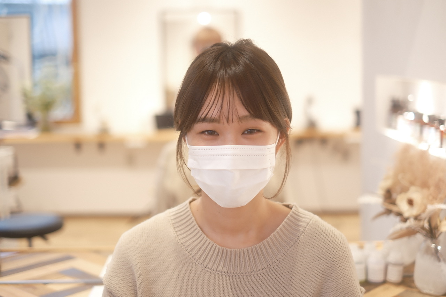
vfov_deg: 25.5
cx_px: 223
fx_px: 656
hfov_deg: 37.5
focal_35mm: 53
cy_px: 148
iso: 125
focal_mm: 35
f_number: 1.4
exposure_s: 1/75
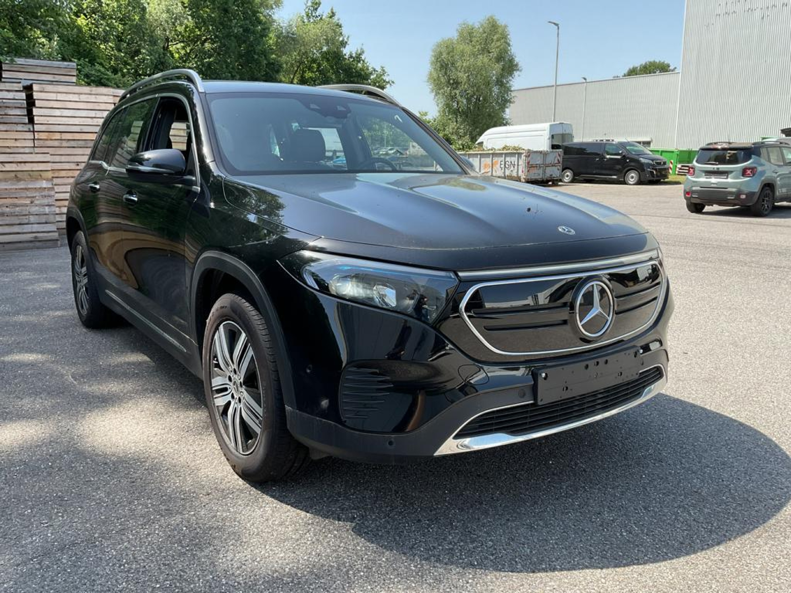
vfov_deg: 48.2
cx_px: 396
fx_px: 663
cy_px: 296
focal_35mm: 29
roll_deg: -0.7
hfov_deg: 61.7
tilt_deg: -11.0
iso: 16
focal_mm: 3
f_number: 1.8
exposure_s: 1/500
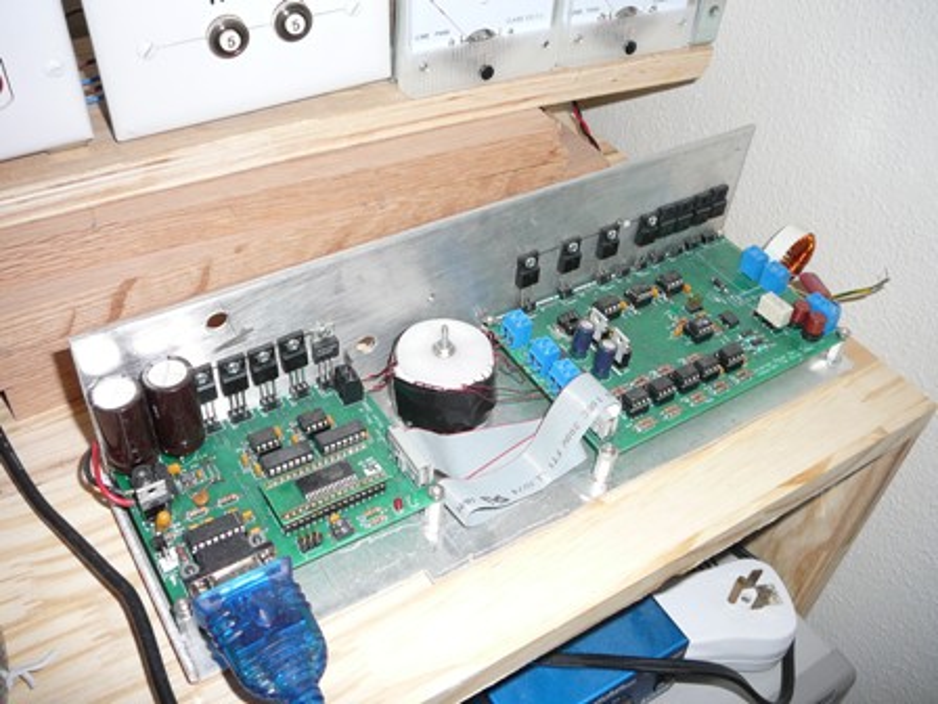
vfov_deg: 40.7
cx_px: 469
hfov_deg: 52.6
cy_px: 352
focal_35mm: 35
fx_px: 948
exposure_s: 1/30
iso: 100
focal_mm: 5.2
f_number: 2.8
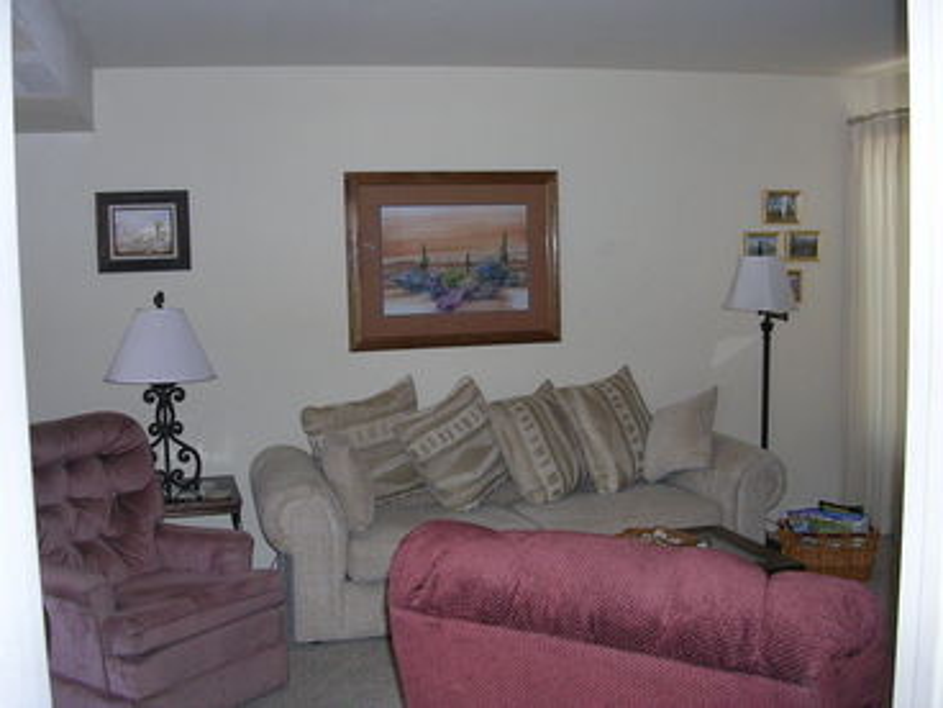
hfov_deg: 49.0
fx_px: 1035
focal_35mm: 38
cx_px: 472
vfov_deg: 37.7
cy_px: 354
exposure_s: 1/60.1
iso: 94
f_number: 2.8
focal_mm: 5.8
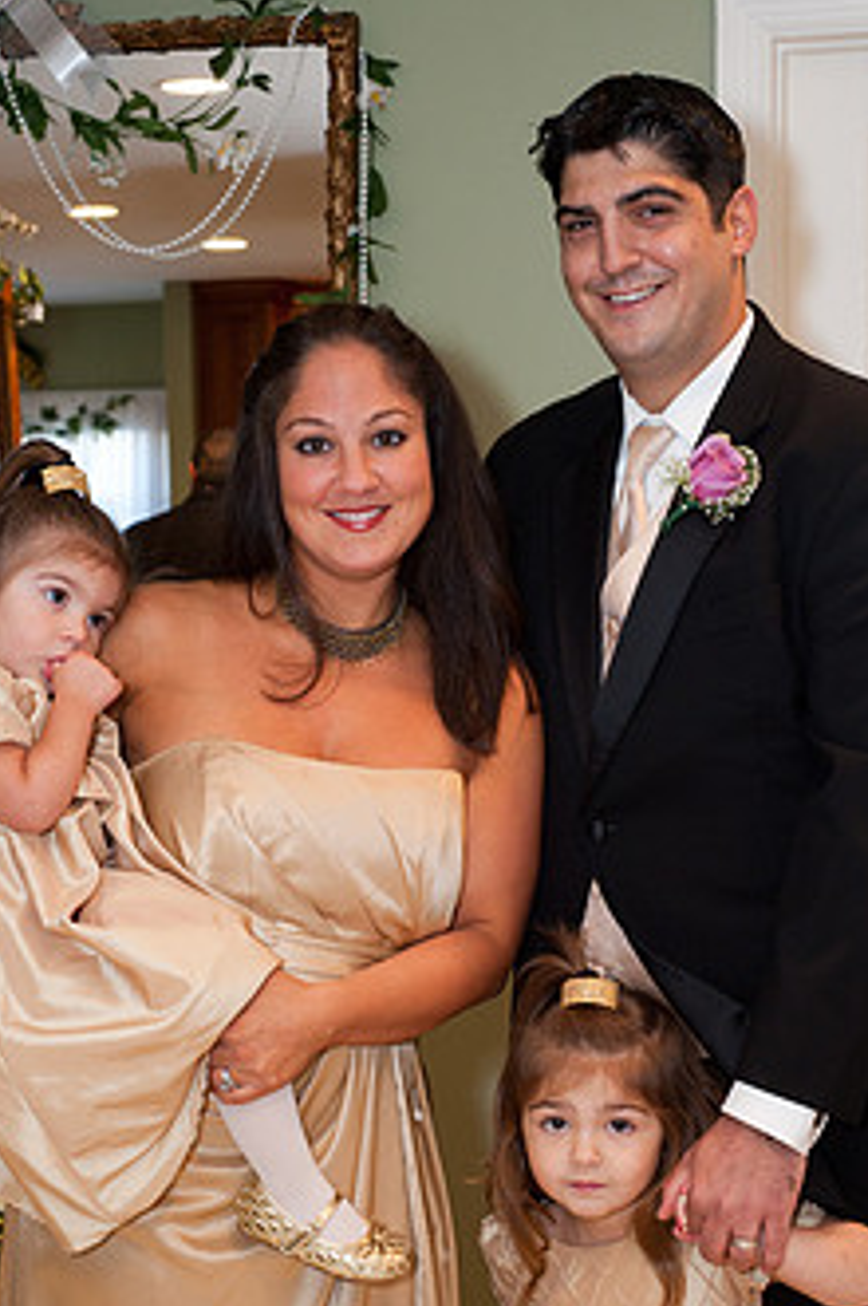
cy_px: 872
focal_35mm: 68
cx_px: 424
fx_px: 2464
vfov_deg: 29.5
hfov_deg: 20.0
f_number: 7.1
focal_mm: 50
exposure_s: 1/60
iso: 1250
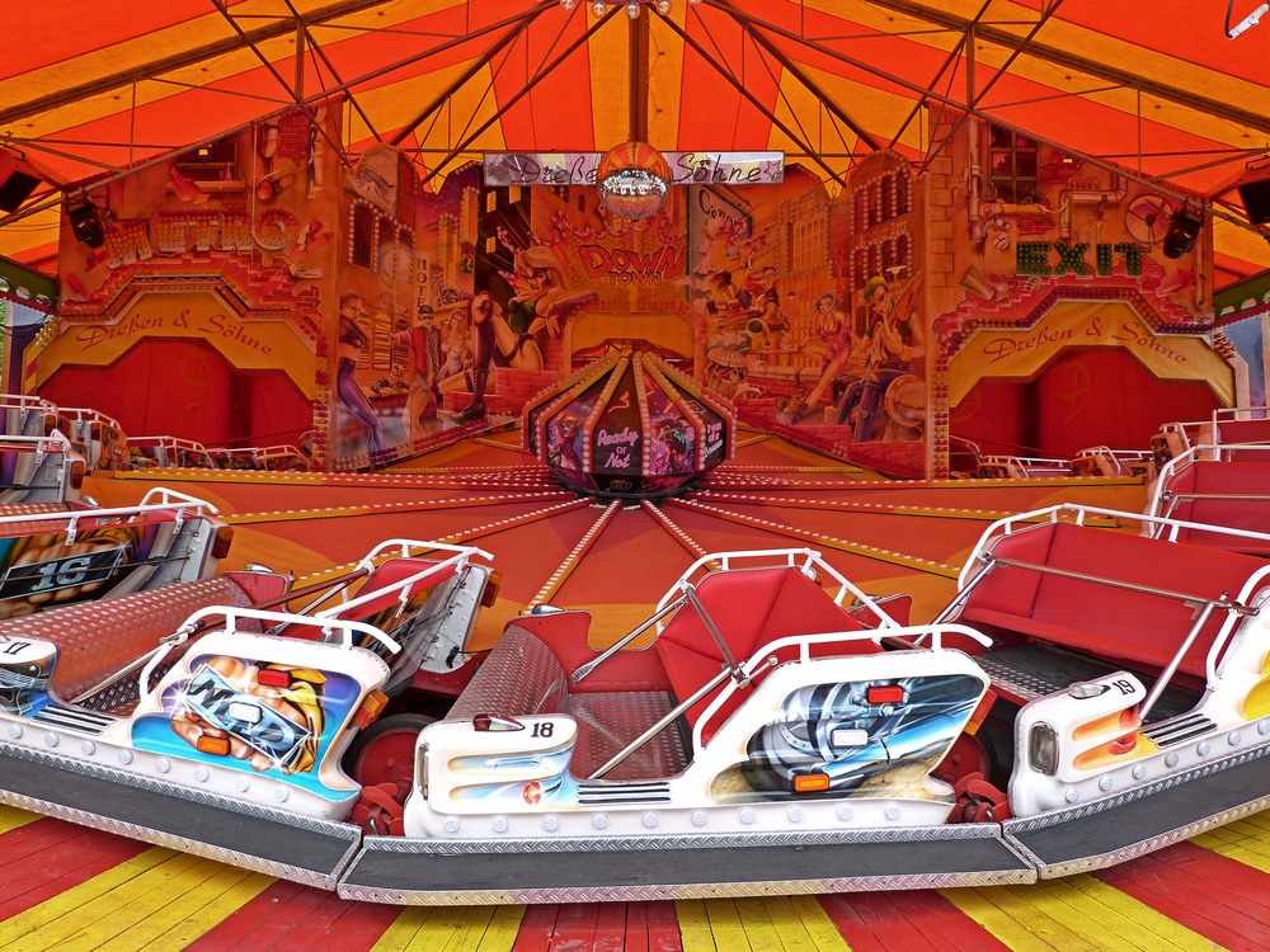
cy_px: 476
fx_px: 917
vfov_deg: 54.9
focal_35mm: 25
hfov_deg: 69.4
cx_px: 635
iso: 100
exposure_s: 1/125
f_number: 4
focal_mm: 4.5
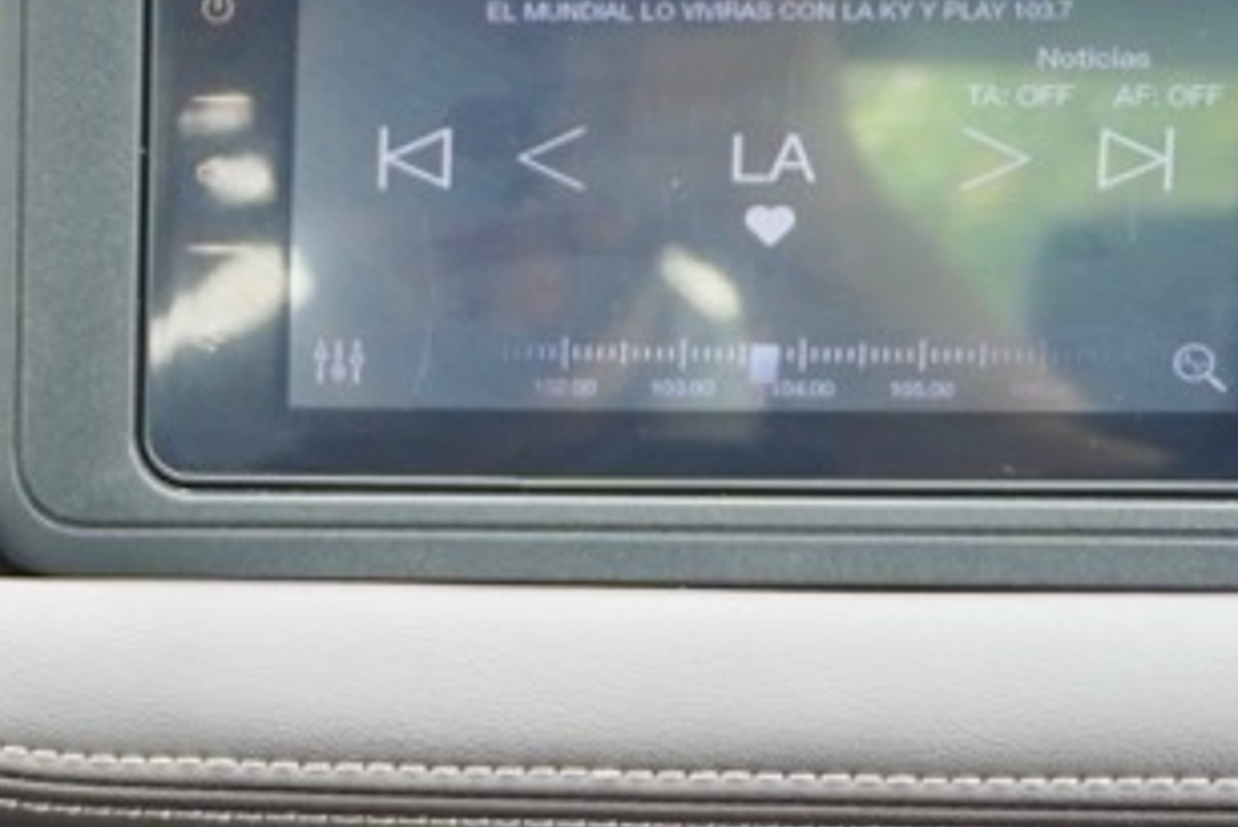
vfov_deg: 7.4
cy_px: 1277
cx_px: -565
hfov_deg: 11.0
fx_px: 6230
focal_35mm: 181
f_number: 4.5
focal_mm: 29
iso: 320
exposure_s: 1/60
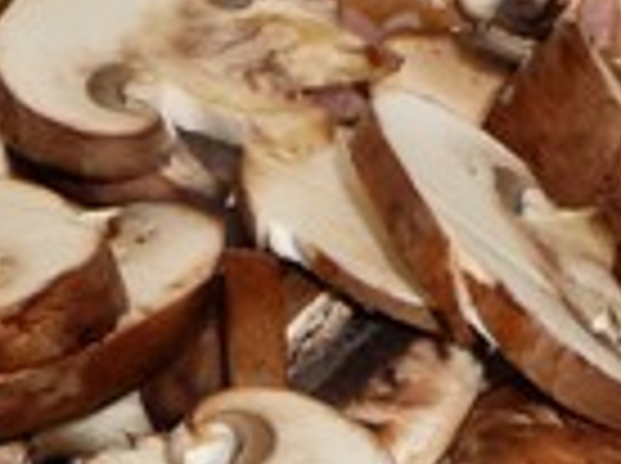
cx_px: 297
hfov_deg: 10.7
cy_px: 865
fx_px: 3331
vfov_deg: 7.7
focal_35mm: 186
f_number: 3.9
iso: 100
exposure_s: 1/30
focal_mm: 6.7
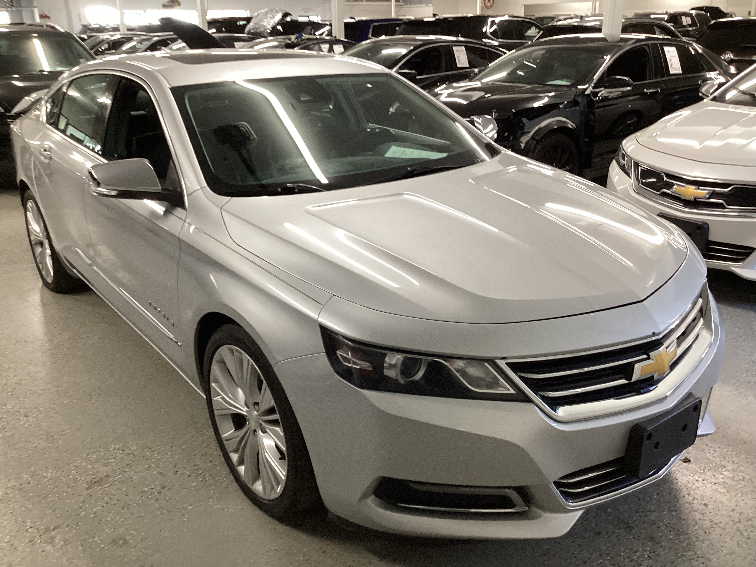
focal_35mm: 31
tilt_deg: -19.4
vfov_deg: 45.4
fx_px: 677
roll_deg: -0.3
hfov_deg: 58.4
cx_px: 378
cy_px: 284
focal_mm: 3.3
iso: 200
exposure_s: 1/60
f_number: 2.4
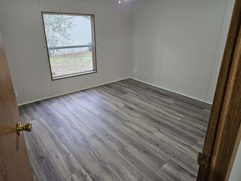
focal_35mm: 24
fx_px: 167
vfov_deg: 56.8
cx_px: 118
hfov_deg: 71.6
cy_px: 91
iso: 640
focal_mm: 5.4
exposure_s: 1/120
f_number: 1.8
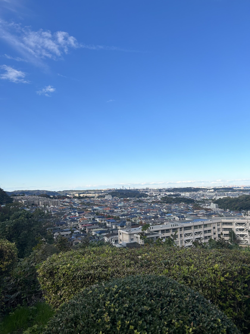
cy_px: 167
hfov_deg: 53.1
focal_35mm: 26
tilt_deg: +2.7
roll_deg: +1.0
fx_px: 250
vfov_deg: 67.3
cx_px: 125
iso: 50
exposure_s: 1/3571
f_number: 1.5
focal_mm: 5.7
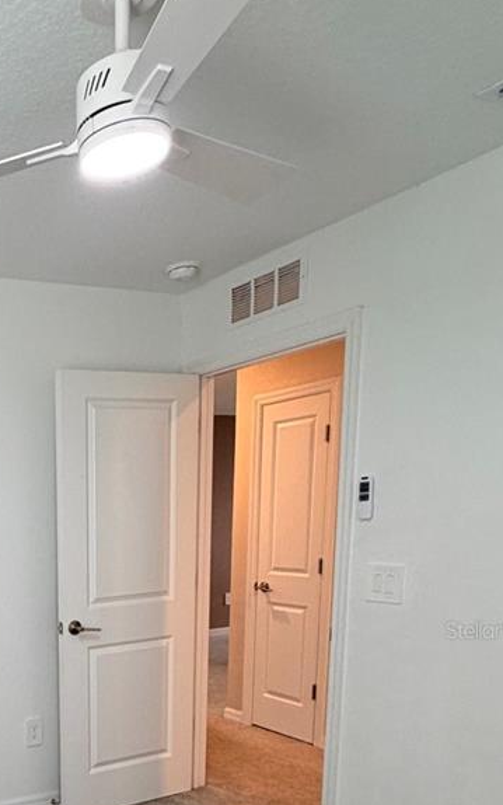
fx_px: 680
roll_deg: +3.6
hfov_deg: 33.7
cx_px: -85
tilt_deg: -7.7
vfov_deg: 57.2
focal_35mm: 31
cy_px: 630
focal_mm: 2.22
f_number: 2.2
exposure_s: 1/60
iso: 200
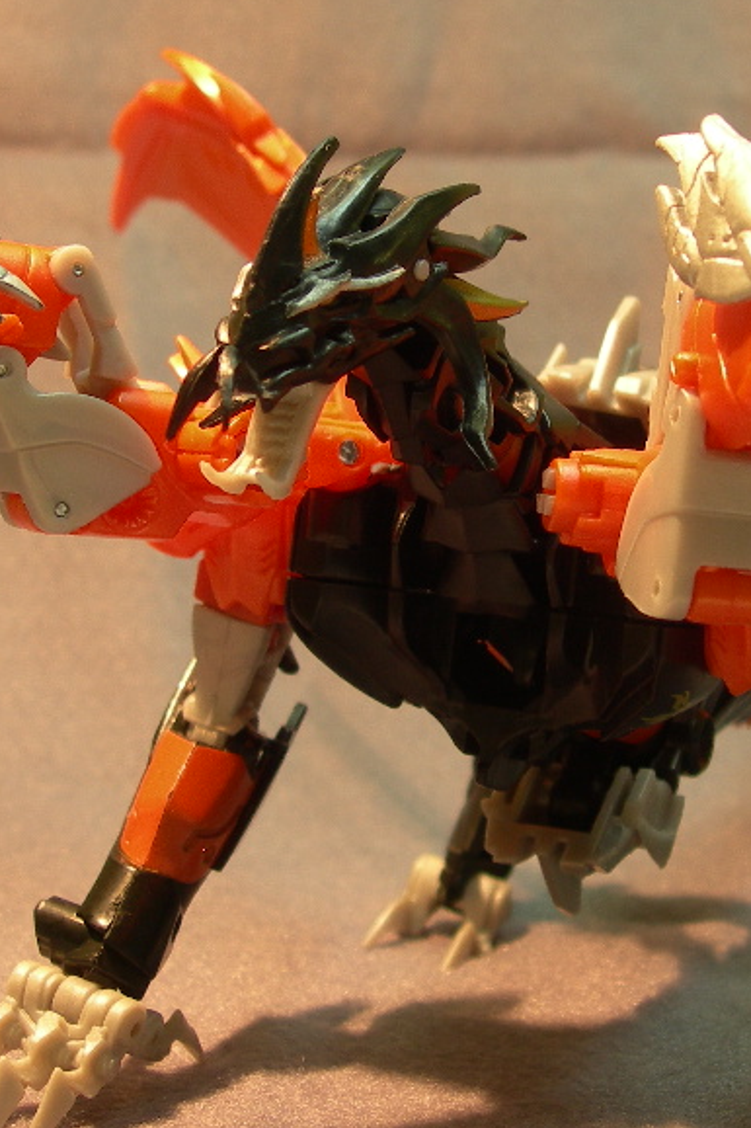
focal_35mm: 70
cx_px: 482
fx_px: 2192
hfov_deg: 19.4
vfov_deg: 28.8
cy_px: 504
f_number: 2.8
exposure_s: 1/13.3
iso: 50
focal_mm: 7.8
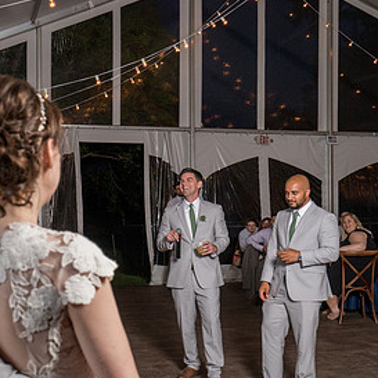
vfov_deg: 31.6
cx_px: 131
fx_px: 667
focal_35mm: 54
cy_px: 224
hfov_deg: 31.4
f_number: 5
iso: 2000
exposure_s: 1/200
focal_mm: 27
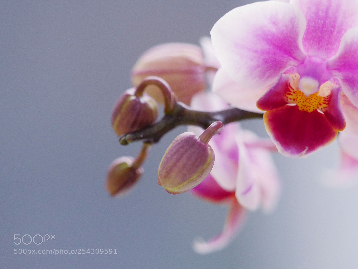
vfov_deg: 5.0
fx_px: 3103
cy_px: 134
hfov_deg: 6.6
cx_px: 179
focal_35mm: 300
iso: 3200
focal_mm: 150
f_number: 2.8
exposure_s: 1/160
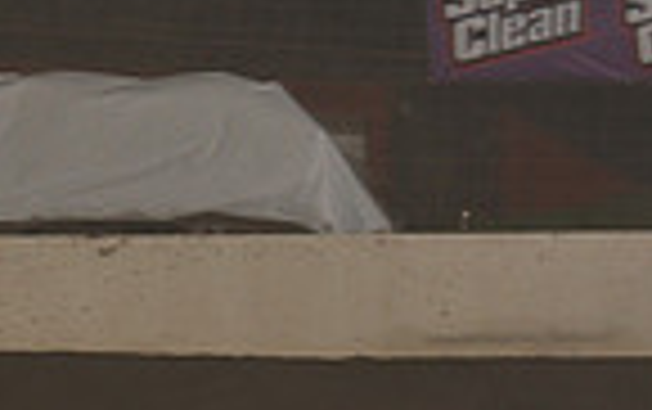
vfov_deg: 4.0
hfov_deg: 6.3
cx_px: -571
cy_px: 631
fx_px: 5782
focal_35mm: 325
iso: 800
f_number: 6.3
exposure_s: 1/320
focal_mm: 80
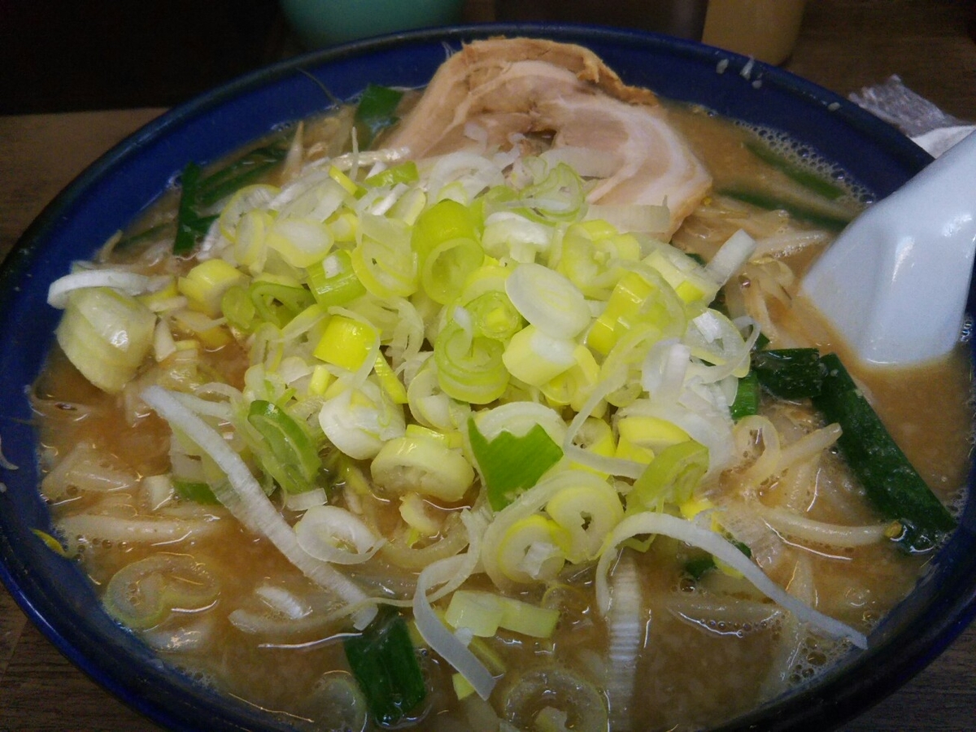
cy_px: 366
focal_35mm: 30
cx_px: 488
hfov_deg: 60.0
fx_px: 846
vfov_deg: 46.8
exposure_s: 1/100
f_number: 2.2
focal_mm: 4
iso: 160
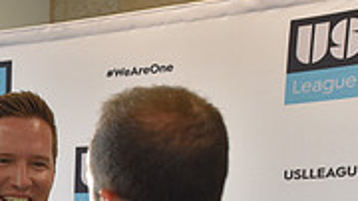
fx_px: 1025
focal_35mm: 108
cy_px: 327
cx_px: -179
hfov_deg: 17.7
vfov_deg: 10.7
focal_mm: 32
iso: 400
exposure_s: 1/60
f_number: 4
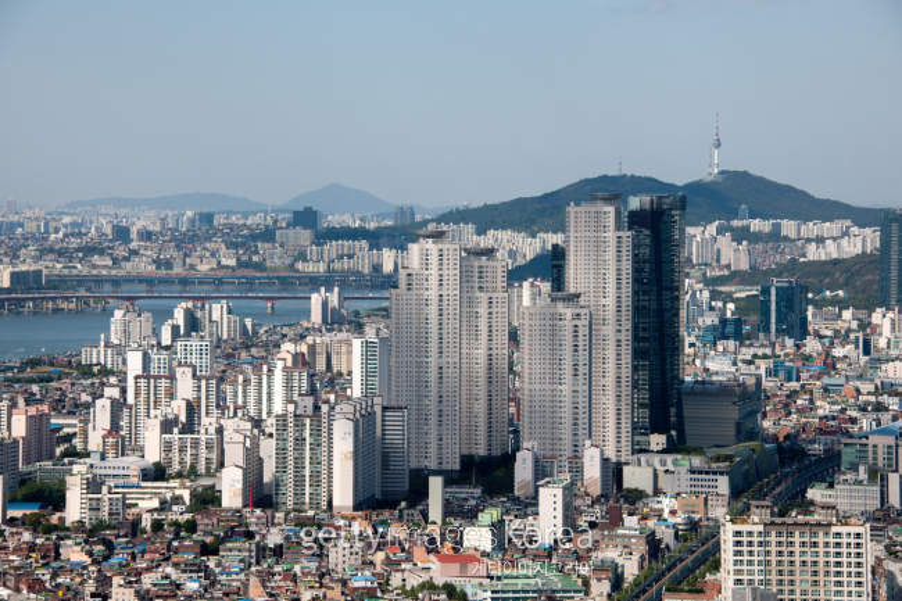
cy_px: 300
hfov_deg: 16.4
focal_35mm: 125
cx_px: 451
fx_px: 3131
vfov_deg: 11.0
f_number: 11
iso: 100
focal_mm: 125
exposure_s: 1/250
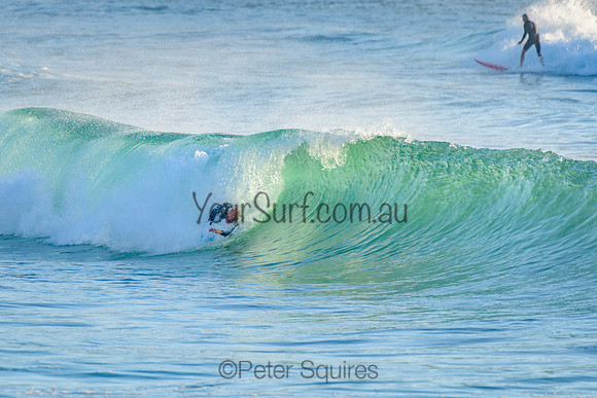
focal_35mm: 613
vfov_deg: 2.2
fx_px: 10164
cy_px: 158
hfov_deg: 3.4
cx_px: 239
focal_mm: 500
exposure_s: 1/2000
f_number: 5.6
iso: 500
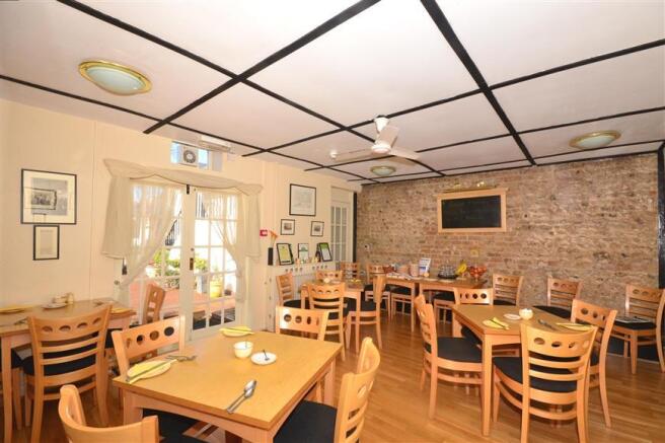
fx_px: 277
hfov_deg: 100.4
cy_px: 222
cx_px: 332
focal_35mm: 15
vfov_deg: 77.3
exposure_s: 1/200
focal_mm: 10
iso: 640
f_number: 13
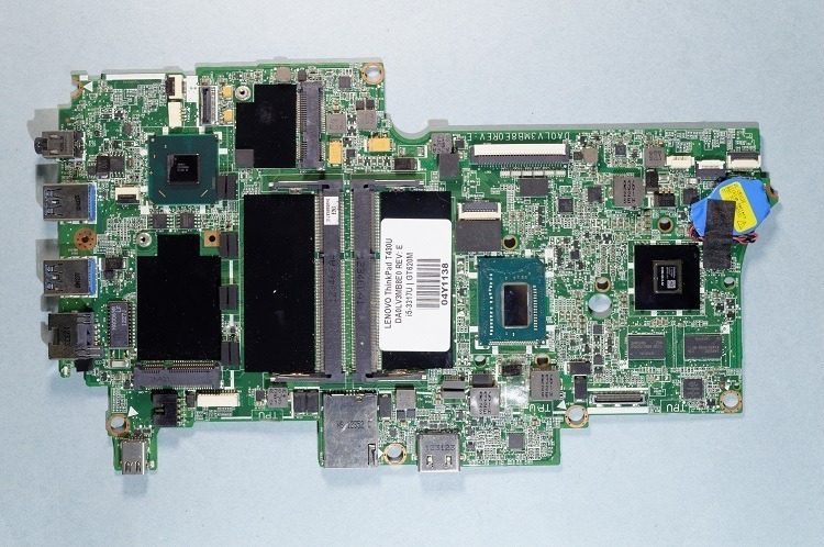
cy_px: 274
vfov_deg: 28.9
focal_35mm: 46
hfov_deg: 42.4
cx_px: 412
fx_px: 1063
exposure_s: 1/5
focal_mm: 31
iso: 100
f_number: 8
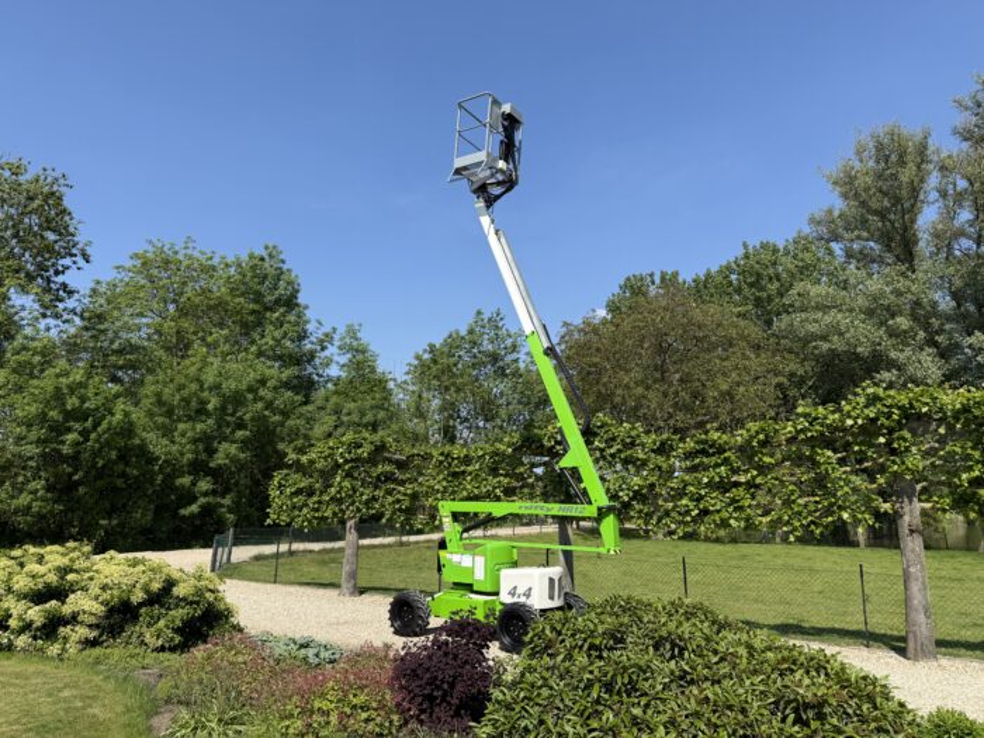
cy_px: 369
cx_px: 492
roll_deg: -0.4
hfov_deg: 71.6
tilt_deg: +10.8
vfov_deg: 56.8
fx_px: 682
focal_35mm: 24
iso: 80
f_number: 1.78
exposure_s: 1/4167
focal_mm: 6.76
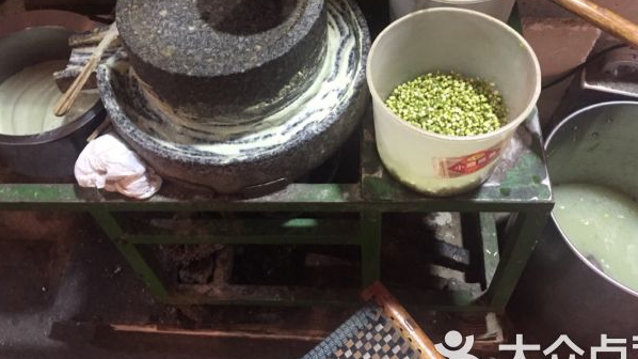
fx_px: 626
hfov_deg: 54.0
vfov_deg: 31.8
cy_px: 131
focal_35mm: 37
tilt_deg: -55.8
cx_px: 329
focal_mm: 4.15
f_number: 2.2
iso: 250
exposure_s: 1/15
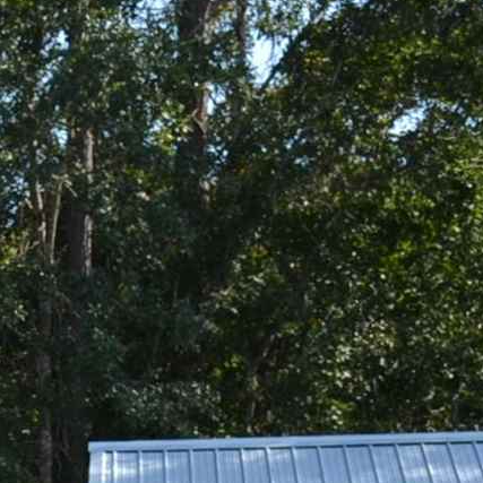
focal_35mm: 220
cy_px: 897
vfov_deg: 7.7
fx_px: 3473
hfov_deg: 7.5
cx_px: -635
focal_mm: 24
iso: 100
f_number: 7.1
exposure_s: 1/200
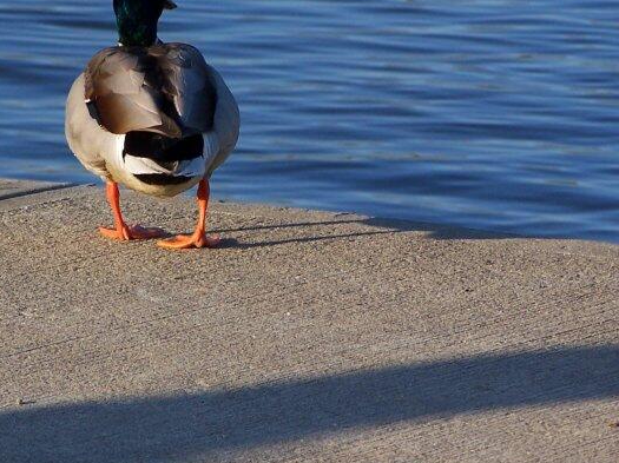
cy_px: 226
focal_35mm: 408
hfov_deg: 4.9
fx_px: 7291
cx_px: 262
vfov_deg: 3.6
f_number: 3.2
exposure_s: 1/800
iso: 80
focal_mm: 34.6
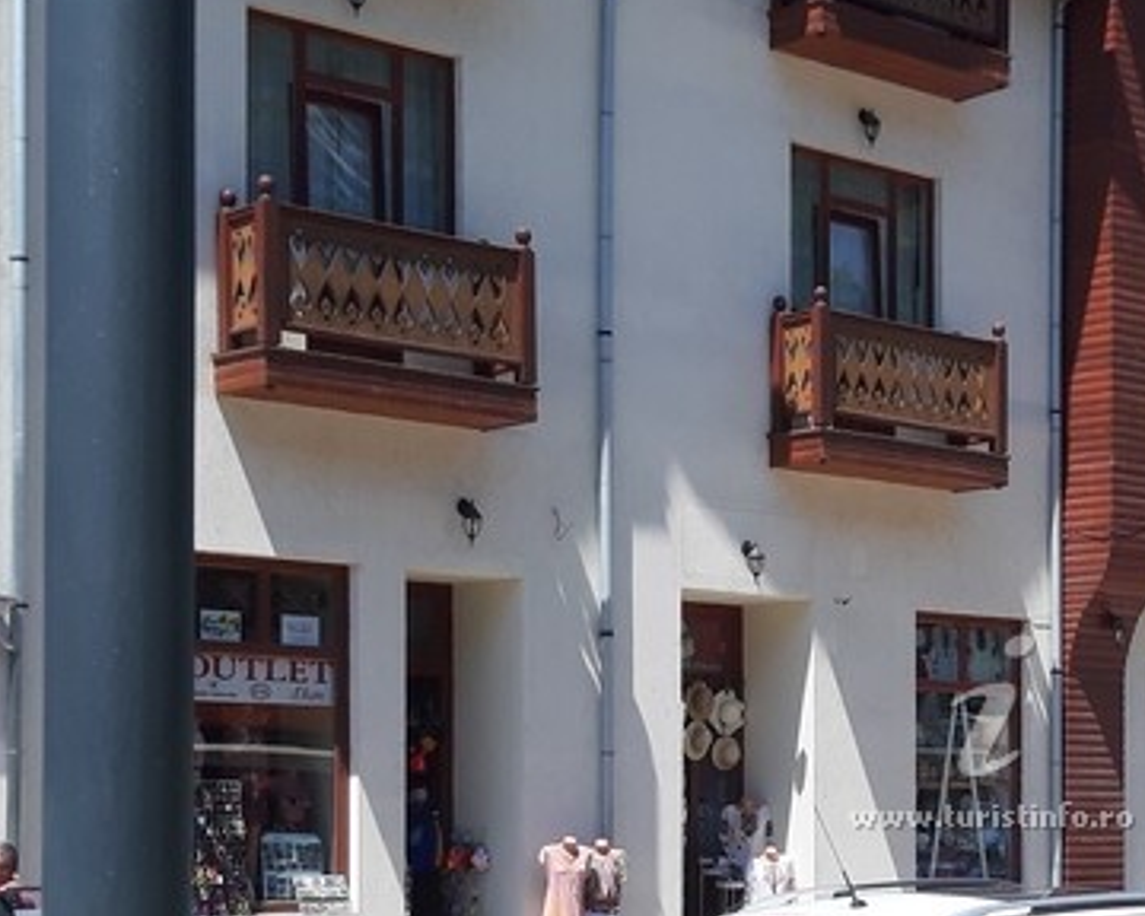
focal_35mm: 75
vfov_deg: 20.1
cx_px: 1034
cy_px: 770
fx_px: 2542
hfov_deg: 24.6
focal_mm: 3.93
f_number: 1.7
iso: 40
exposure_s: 1/1348
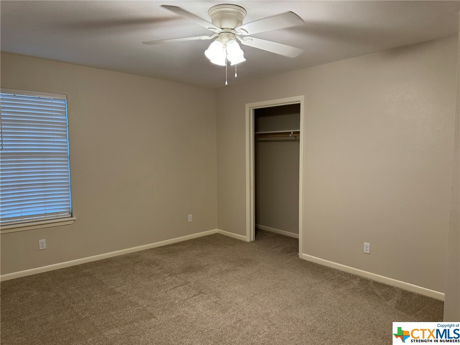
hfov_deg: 71.6
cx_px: 230
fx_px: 319
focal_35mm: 24
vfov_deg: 56.8
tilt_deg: -4.3
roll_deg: -0.2
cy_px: 172
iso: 250
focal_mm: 6.86
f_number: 1.78
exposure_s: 1/60
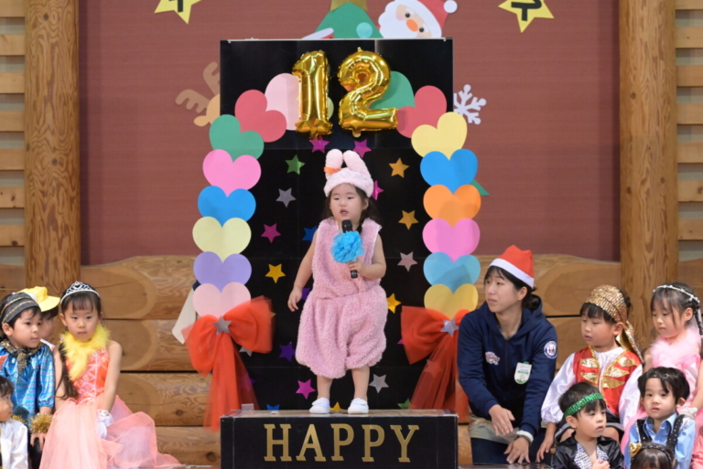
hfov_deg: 10.3
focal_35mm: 200
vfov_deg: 6.9
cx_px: 352
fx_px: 3908
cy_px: 234
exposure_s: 1/200
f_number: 7.1
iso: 9000
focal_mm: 200
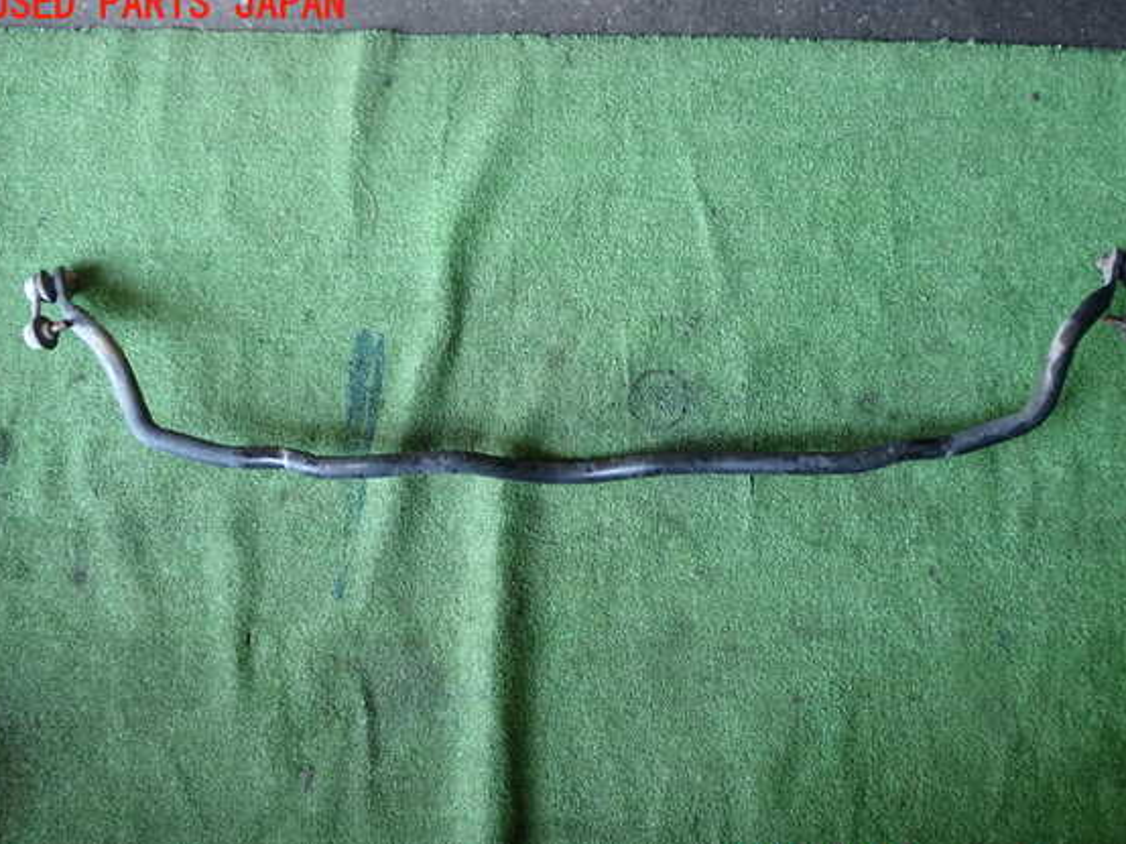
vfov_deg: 36.8
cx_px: 585
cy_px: 437
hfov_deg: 47.9
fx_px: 1268
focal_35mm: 39
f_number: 2.5
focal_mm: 6.37
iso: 200
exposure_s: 1/60
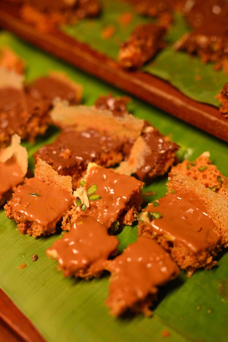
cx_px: 114
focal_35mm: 50
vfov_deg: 39.6
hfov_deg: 27.0
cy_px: 171
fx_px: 475
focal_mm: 50
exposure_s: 1/250
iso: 125
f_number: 2.2
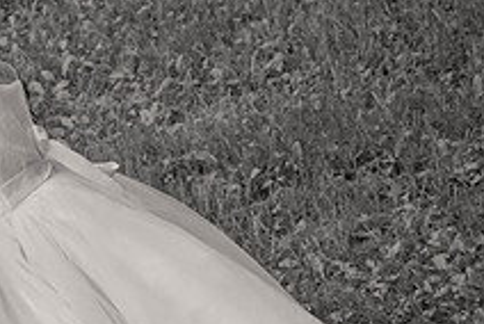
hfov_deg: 15.7
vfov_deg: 11.0
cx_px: -160
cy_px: -26
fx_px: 1656
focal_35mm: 123
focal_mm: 45
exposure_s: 1/60
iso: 320
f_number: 9
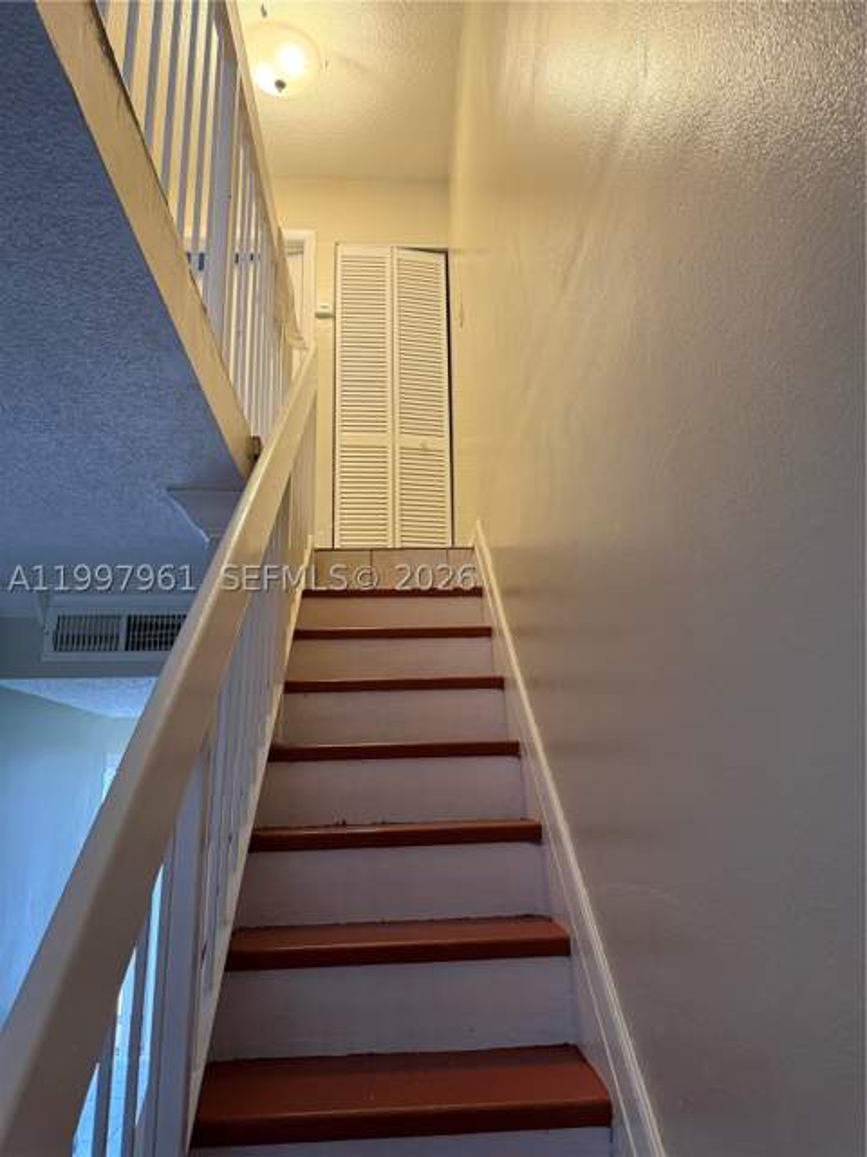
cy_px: 578
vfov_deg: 71.6
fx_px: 801
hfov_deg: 56.8
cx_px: 434
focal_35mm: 24
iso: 250
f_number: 1.78
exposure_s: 1/60
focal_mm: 6.76
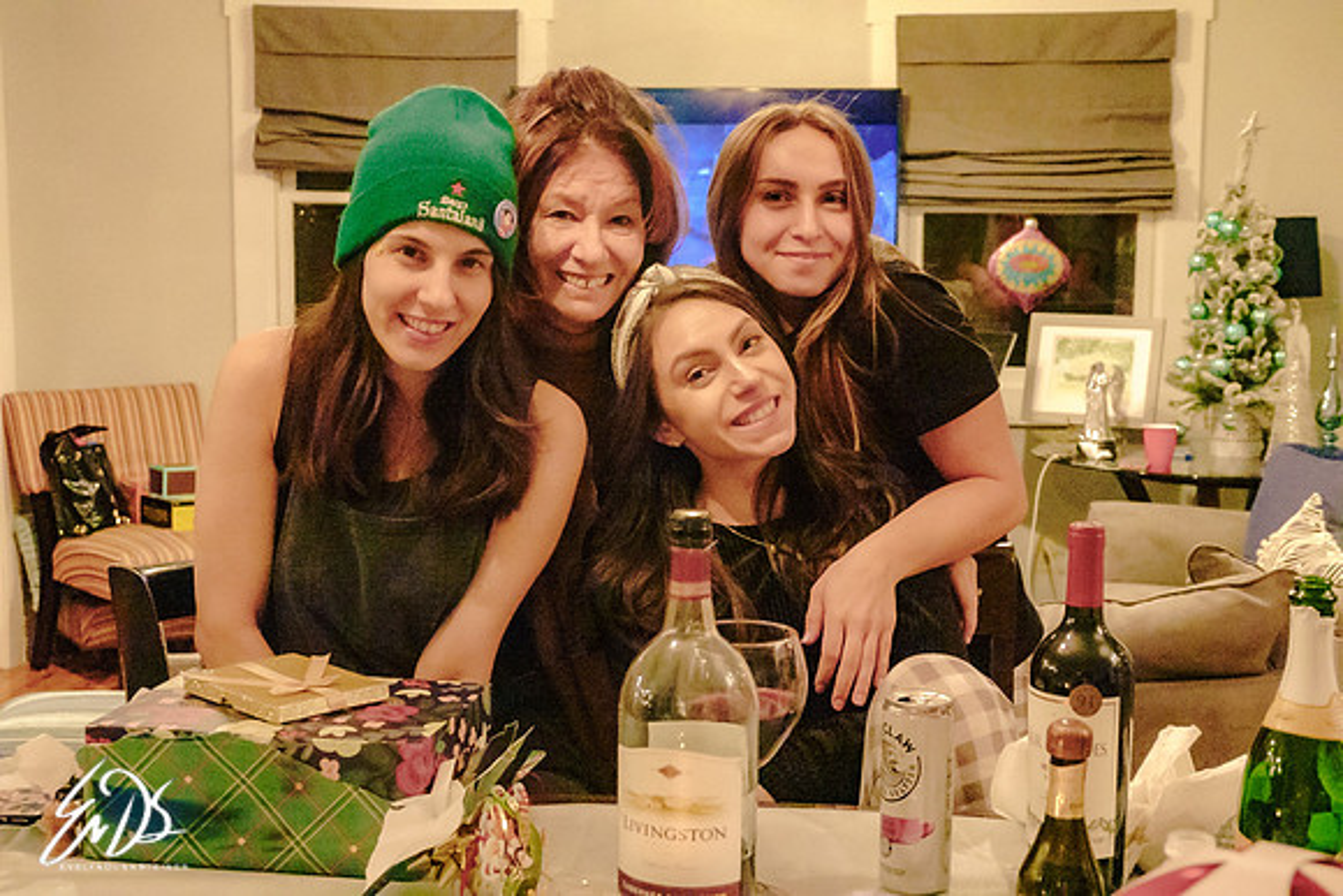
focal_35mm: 50
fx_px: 1866
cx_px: 672
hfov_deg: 39.6
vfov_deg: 27.0
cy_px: 448
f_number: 3.2
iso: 6400
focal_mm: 18.21
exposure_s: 1/125
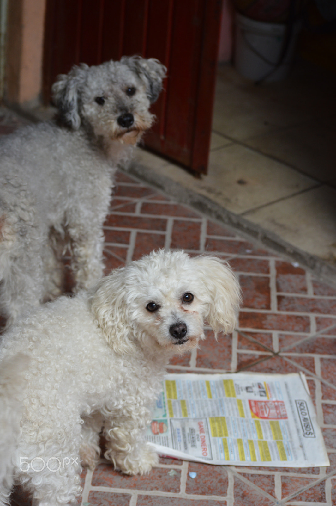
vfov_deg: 24.6
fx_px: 1157
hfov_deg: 16.5
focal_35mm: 82
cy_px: 253
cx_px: 168
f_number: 4.5
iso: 400
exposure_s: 1/80
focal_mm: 55
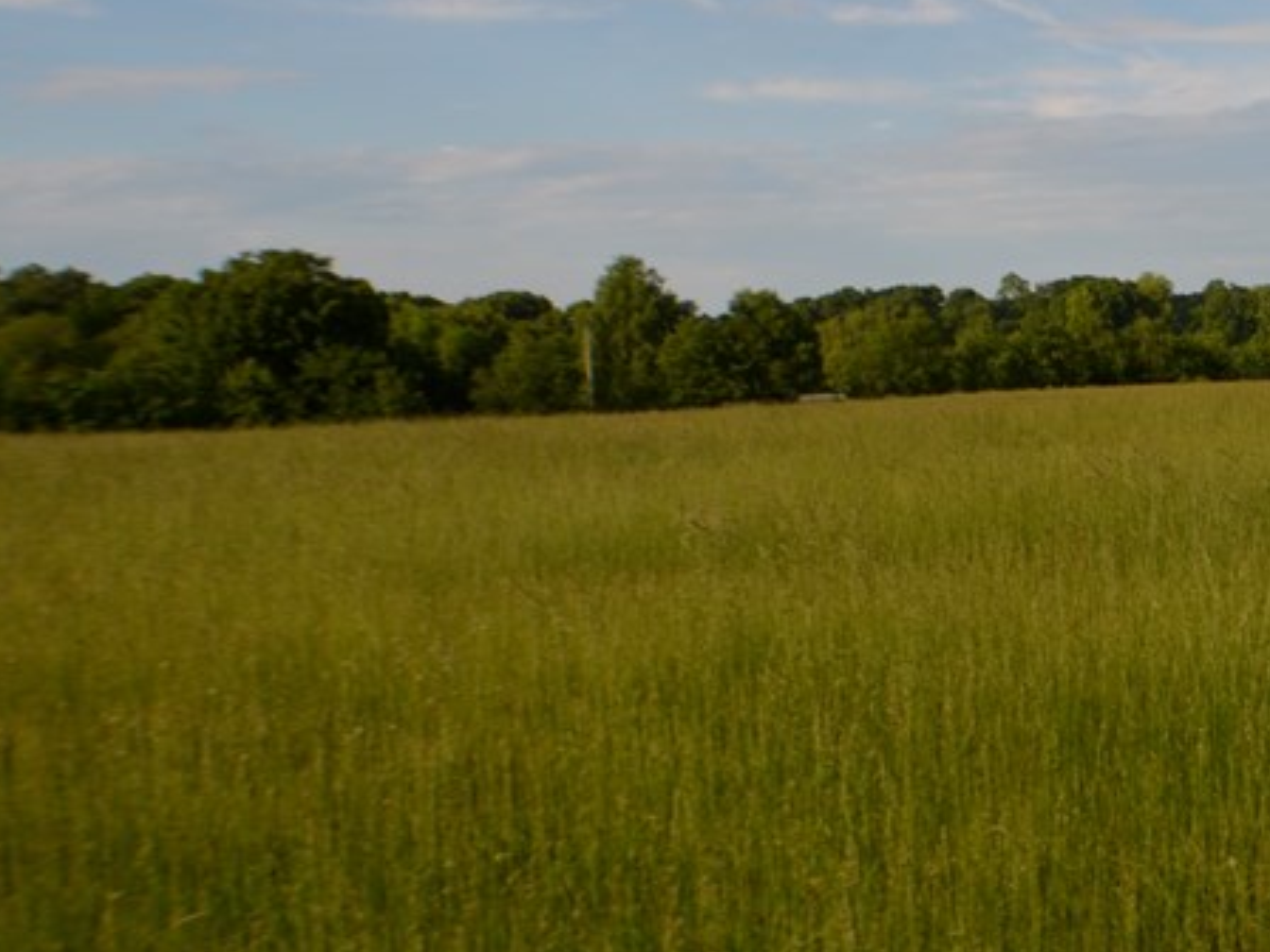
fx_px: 2825
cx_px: 1521
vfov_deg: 19.0
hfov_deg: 23.2
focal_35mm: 77
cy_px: 276
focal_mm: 22
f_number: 8
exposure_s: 1/250
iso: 110
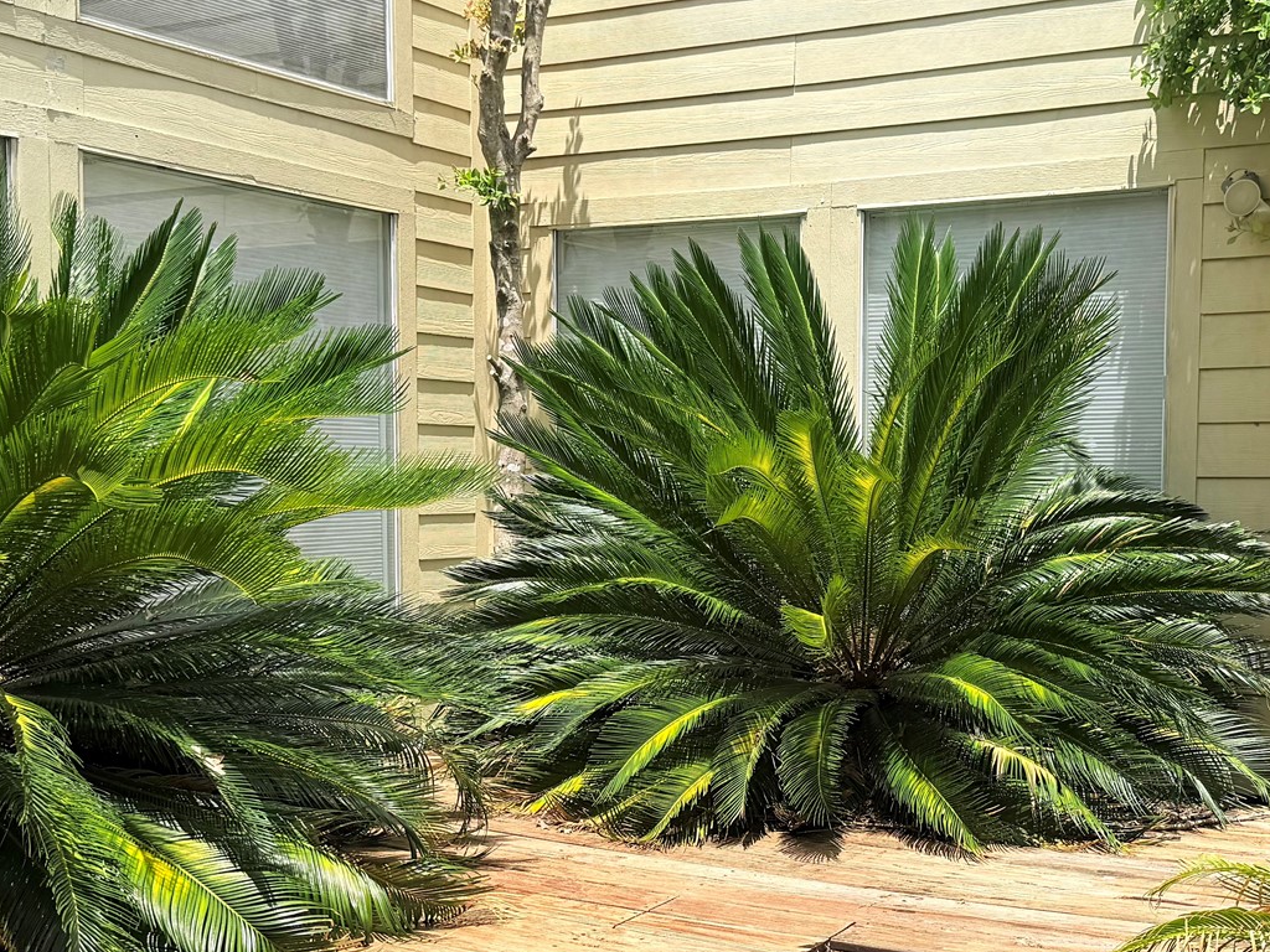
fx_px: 1761
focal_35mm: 48
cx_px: 785
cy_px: 594
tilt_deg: -4.4
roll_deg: -1.0
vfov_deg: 30.1
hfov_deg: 39.4
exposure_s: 1/4405
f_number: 1.78
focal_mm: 6.76
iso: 80
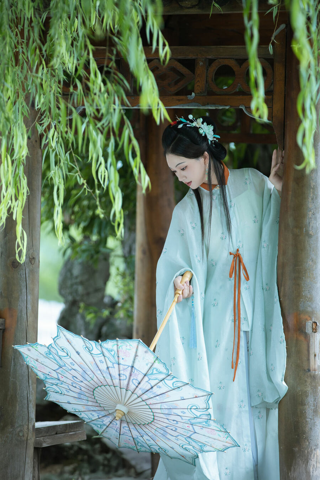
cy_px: 213
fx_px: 2827
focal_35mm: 212
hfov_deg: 6.5
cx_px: 153
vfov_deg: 9.7
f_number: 2.8
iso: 100
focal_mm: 182
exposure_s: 1/400
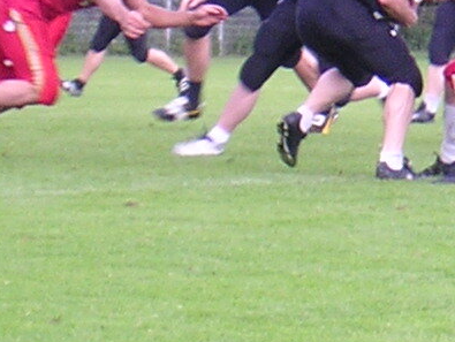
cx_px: 547
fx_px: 5749
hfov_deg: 4.5
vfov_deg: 3.4
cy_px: 170
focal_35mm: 437
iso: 200
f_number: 4.7
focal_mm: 14.1
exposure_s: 1/149
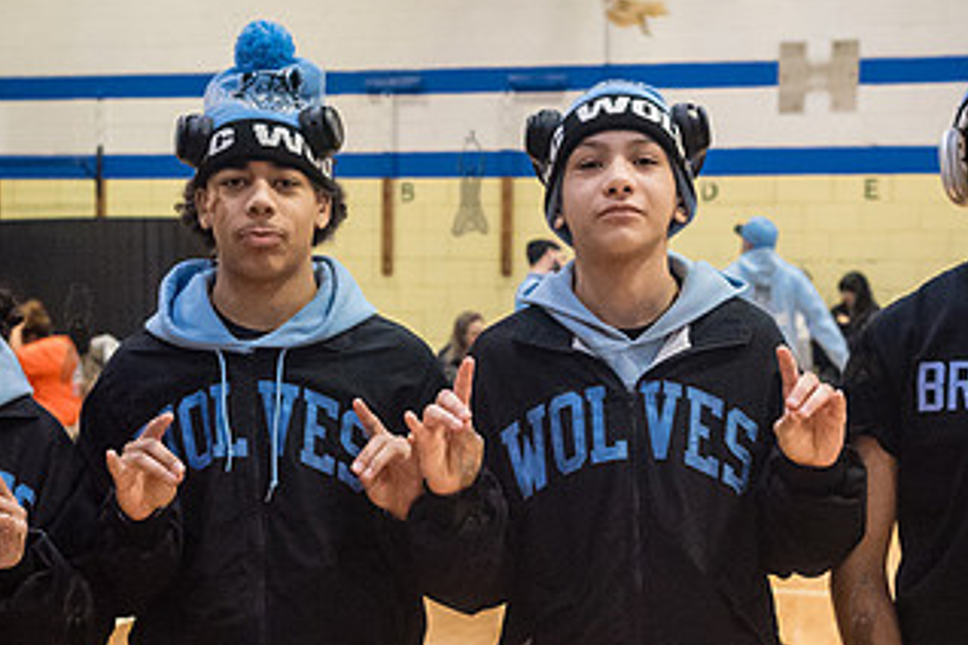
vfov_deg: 19.6
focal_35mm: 69
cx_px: 469
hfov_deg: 29.2
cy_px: 476
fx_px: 1855
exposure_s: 1/400
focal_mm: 35
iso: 8000
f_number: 4
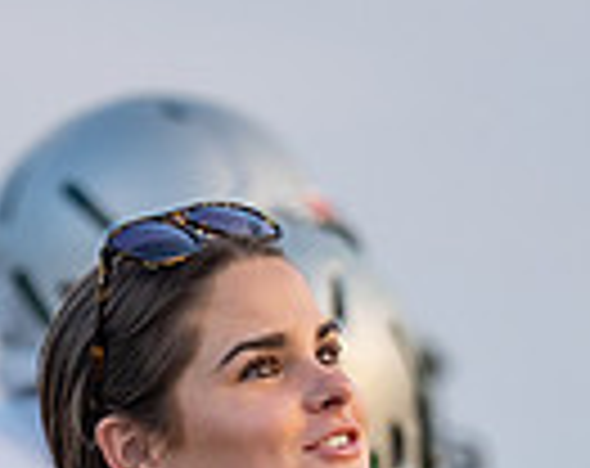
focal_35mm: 1072
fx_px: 18663
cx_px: 188
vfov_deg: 1.4
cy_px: 617
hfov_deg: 1.8
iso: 640
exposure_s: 1/1000
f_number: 2.8
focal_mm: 188
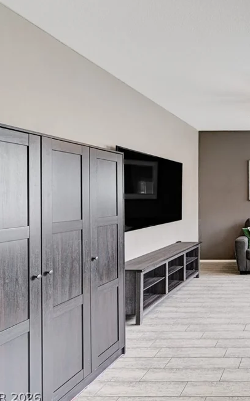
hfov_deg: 38.1
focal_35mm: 25
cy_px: 197
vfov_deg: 73.0
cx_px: 294
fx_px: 271
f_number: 9
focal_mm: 15.5
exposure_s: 1/10
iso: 640
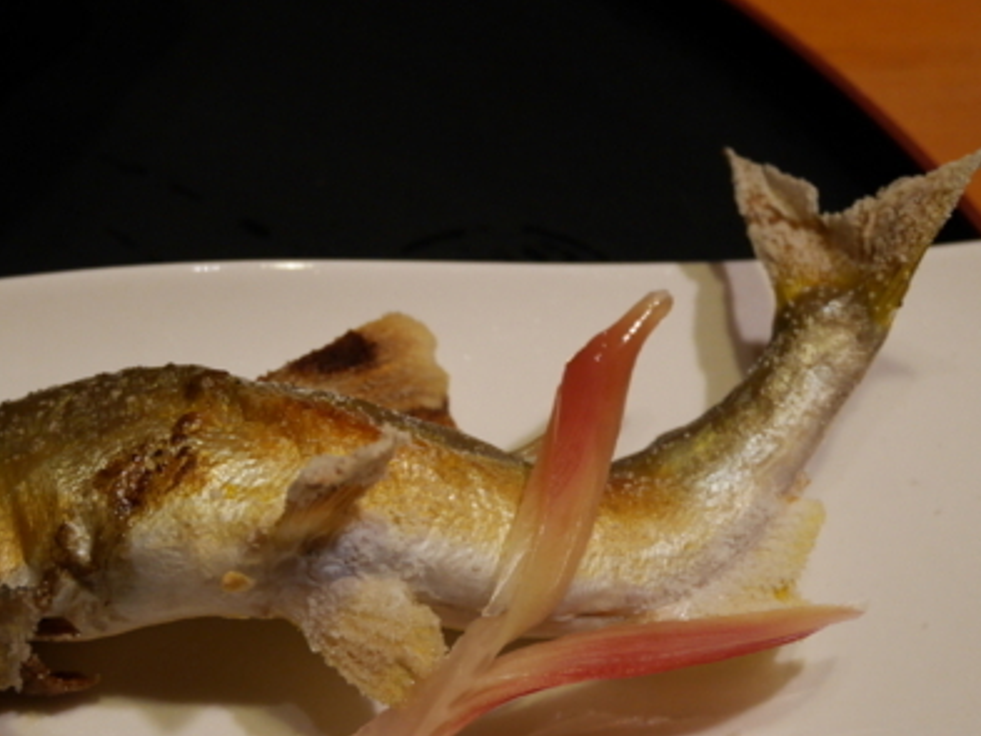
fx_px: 1559
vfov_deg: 26.5
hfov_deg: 34.6
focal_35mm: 55
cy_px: 478
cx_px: 327
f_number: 4.2
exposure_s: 1/60
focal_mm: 18
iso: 800
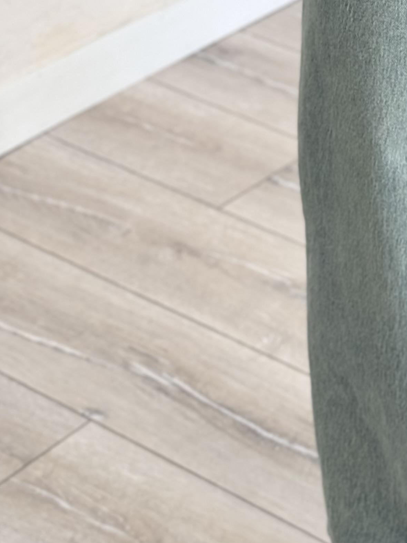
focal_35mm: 123
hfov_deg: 11.7
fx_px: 1928
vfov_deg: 15.7
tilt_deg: -42.4
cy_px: -22
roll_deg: +0.3
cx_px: 519
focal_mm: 6.76
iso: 64
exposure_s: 1/125
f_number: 1.78
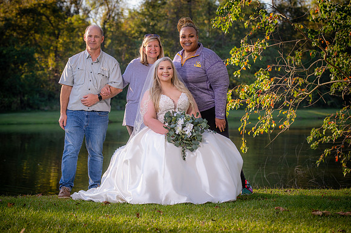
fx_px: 896
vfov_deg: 14.8
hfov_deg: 22.2
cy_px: 116
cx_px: 176
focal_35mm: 92
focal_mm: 92
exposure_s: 1/160
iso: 125
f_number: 5
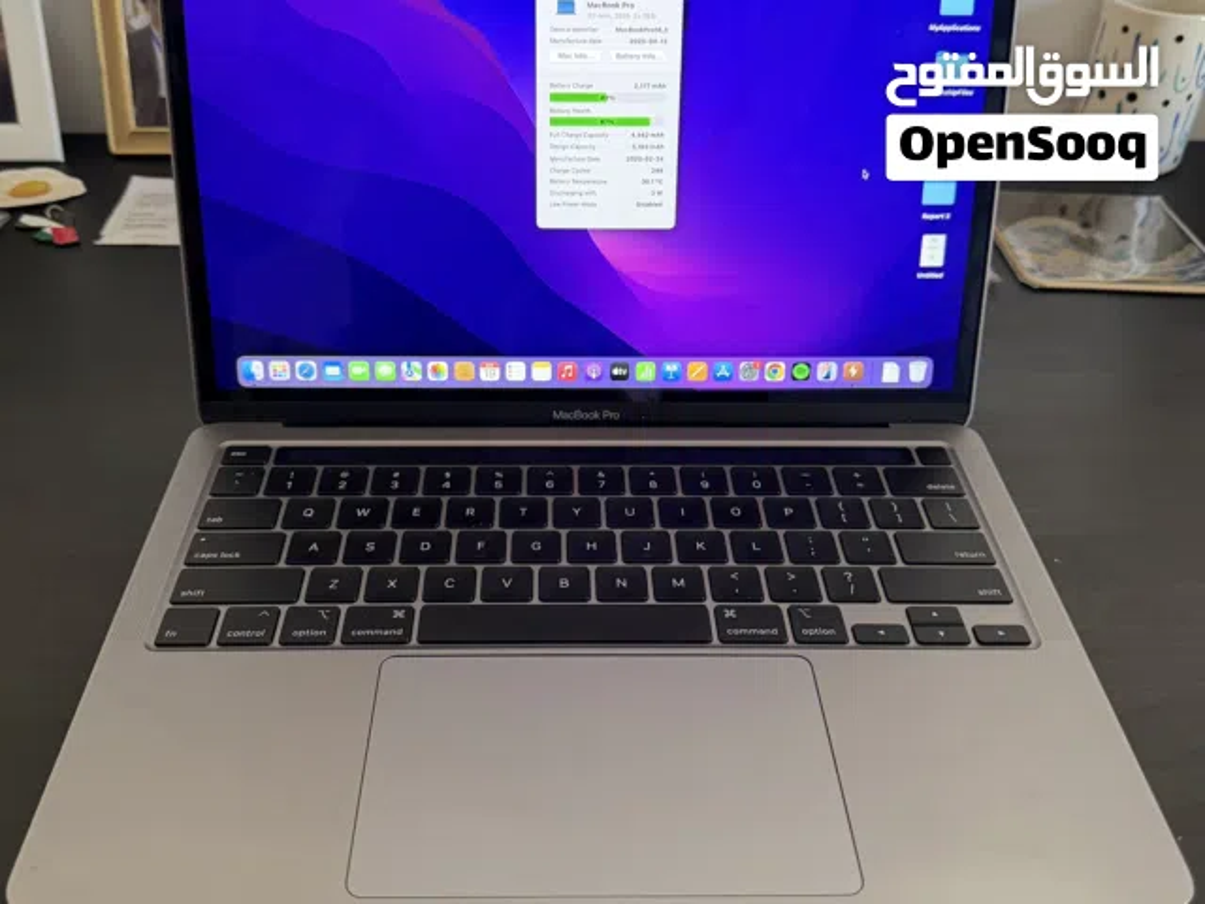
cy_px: 452
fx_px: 835
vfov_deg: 56.8
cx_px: 602
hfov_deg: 71.6
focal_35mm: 24
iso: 500
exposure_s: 1/60
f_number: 1.78
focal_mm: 6.76
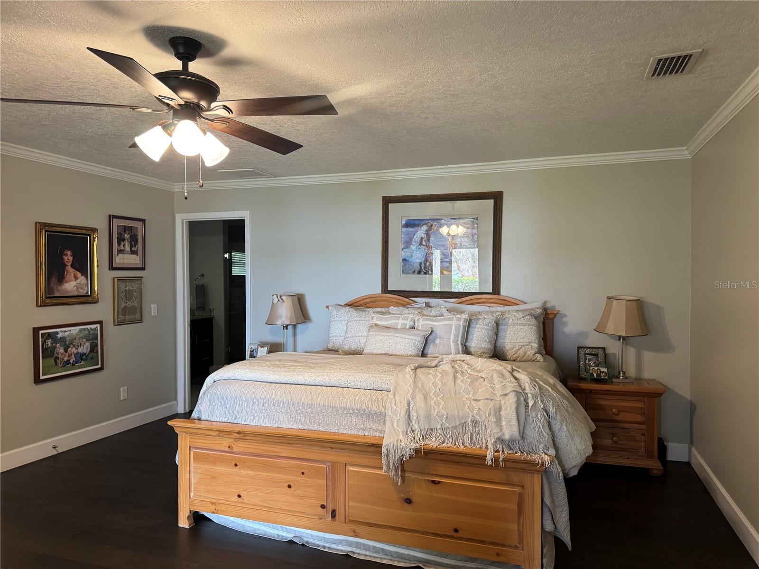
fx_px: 526
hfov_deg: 71.6
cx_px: 380
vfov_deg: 56.8
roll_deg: -0.4
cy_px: 284
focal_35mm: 24
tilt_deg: -1.1
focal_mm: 6.76
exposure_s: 1/60
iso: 250
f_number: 1.78
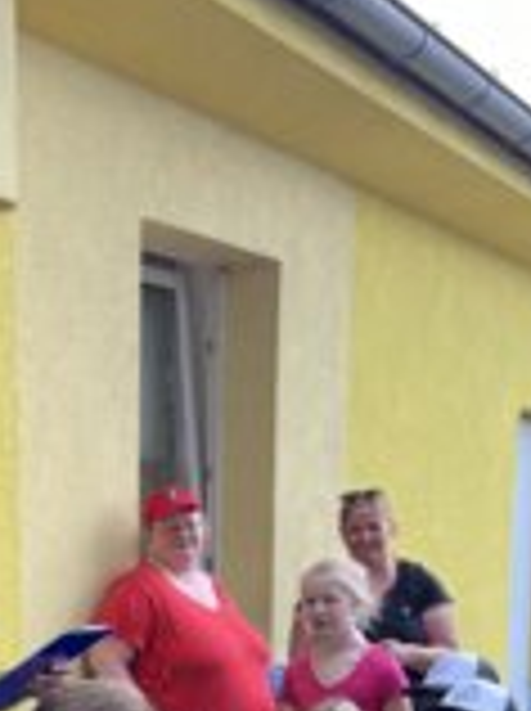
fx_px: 1354
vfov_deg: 27.1
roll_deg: +3.2
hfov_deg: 21.5
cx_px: 22
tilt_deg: -8.4
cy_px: 778
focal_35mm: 66
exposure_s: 1/122
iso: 40
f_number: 1.6
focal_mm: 5.1
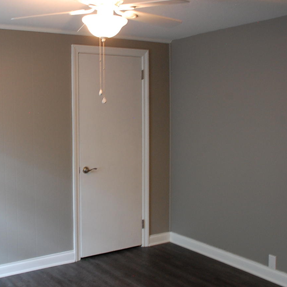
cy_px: 131
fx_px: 413
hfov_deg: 37.6
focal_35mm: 44
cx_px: 80
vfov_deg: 38.3
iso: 800
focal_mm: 20
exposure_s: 1/5
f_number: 5
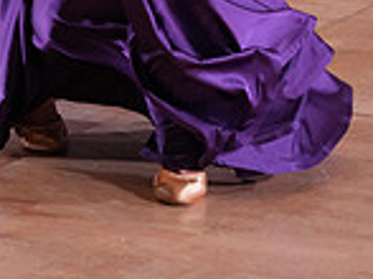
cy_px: -406
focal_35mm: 270
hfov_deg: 7.3
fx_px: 2907
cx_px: -4
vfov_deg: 5.3
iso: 2000
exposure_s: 1/400
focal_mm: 71
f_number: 4
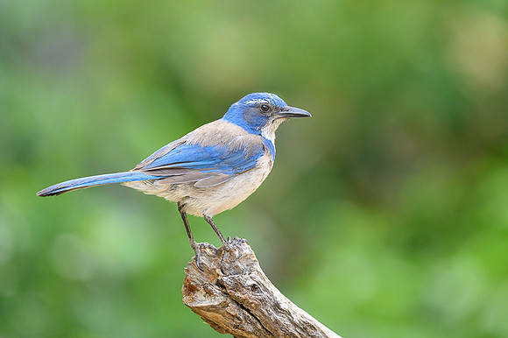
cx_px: 289
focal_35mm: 758
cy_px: 109
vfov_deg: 1.8
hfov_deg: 2.7
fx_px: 10693
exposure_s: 1/800
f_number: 4
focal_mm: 560
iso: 800
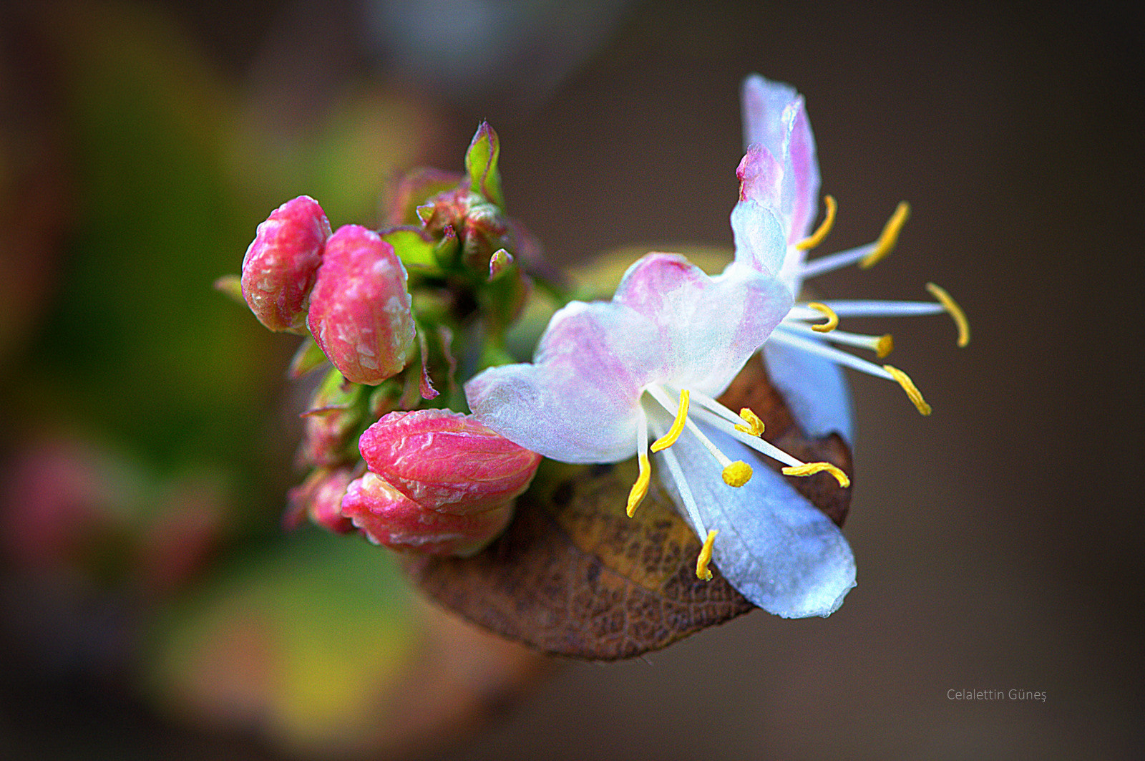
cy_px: 380
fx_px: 5004
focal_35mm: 158
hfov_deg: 13.1
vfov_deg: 8.7
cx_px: 572
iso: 400
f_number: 6.3
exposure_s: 1/400
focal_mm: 105
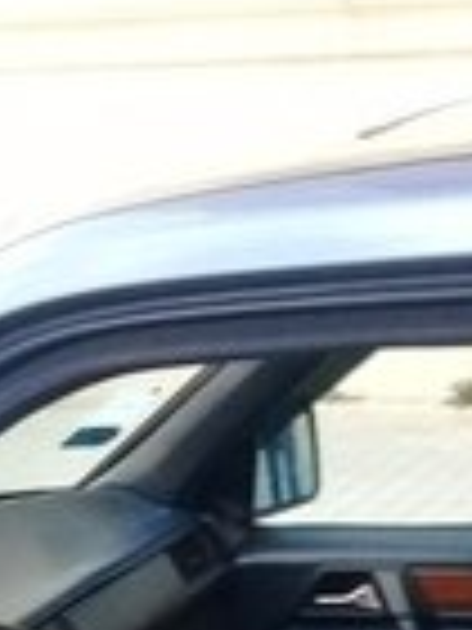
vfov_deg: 16.3
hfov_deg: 13.5
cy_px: 954
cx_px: 216
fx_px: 2000
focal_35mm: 110
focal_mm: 3.3
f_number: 2.2
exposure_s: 1/25
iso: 200
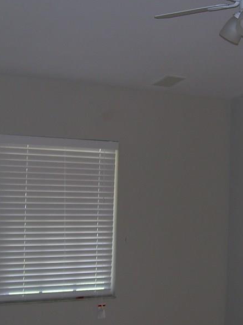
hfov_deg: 22.2
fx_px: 618
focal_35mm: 66
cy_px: 179
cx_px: 146
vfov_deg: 29.4
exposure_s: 1/60
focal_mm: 6.3
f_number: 2.8
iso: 50
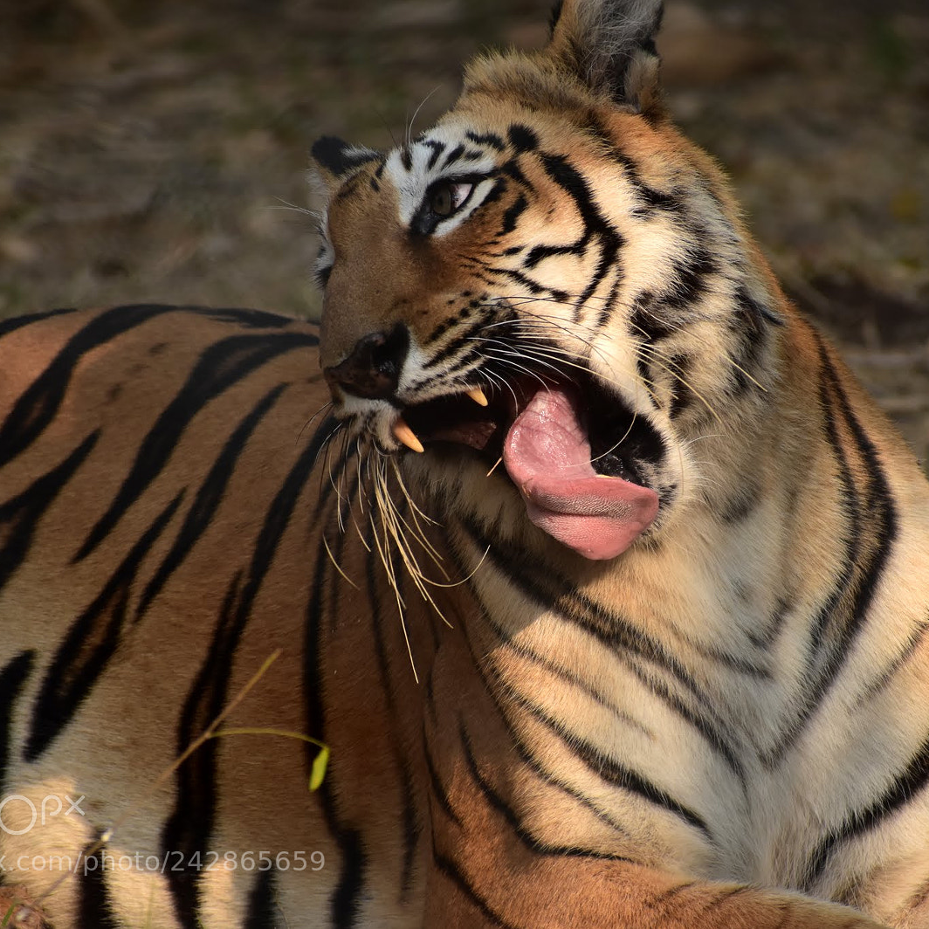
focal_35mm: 575
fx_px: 17459
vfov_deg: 3.0
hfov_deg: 3.0
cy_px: 464
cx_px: 567
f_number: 7.1
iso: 800
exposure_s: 1/800
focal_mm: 300
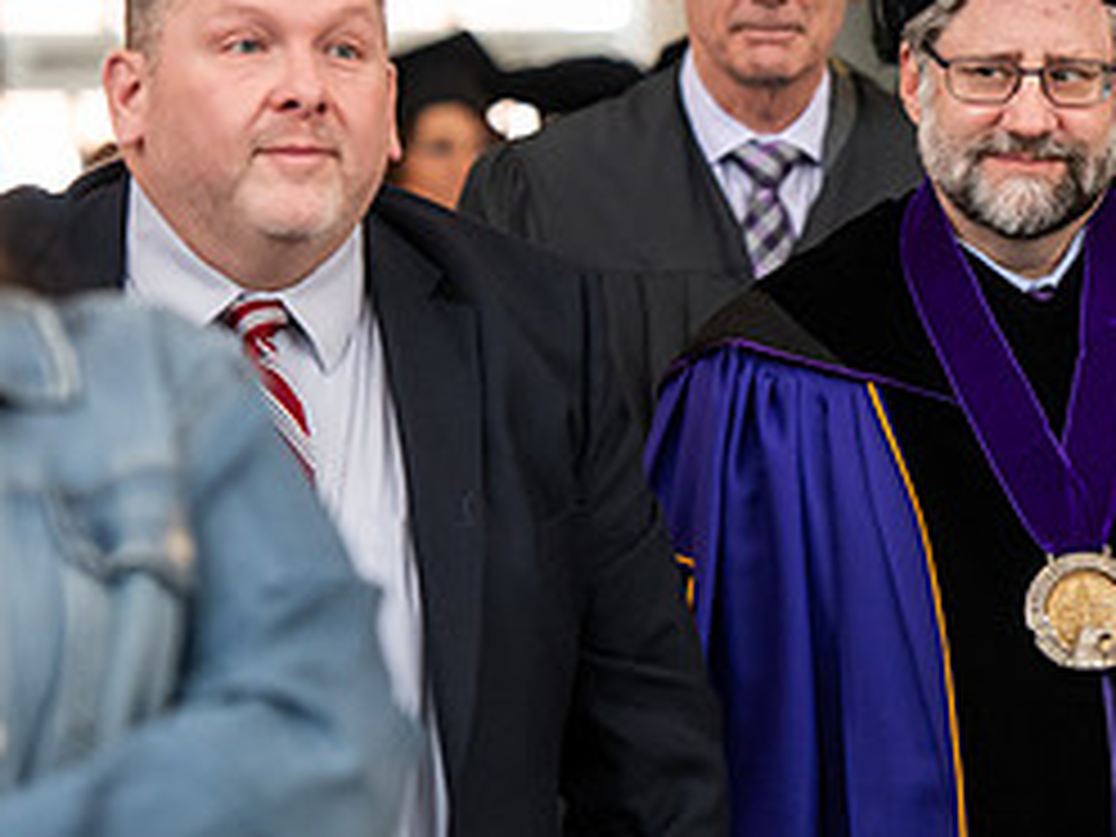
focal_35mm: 304
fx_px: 9801
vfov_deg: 4.9
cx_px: 1148
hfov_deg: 6.5
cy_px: 353
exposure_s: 1/200
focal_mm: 135
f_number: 3.5
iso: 1250
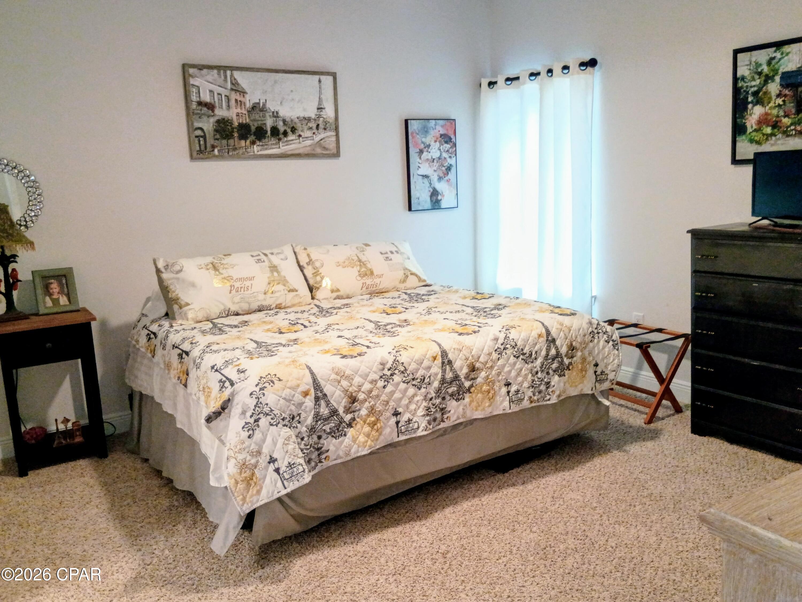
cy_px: 301
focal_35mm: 29
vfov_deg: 48.2
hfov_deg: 61.7
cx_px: 401
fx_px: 672
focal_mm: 4.27
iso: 832
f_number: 1.8
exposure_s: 1/30
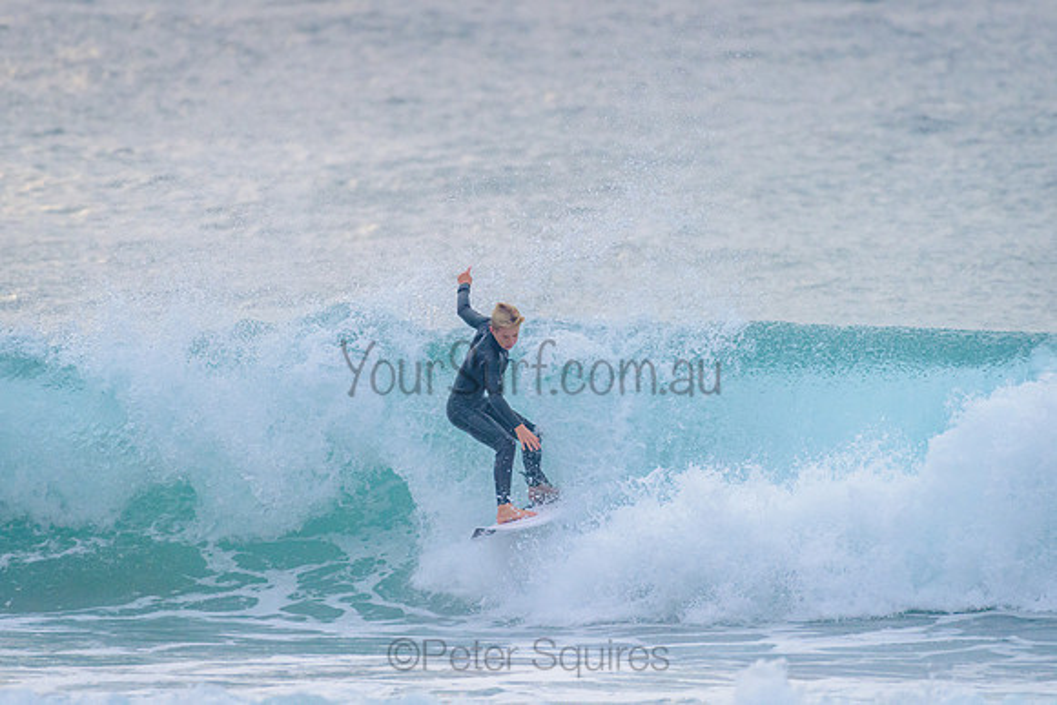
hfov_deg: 3.4
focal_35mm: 613
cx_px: 517
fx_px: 18006
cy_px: 273
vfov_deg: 2.2
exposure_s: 1/2000
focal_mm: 500
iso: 1000
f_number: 5.6
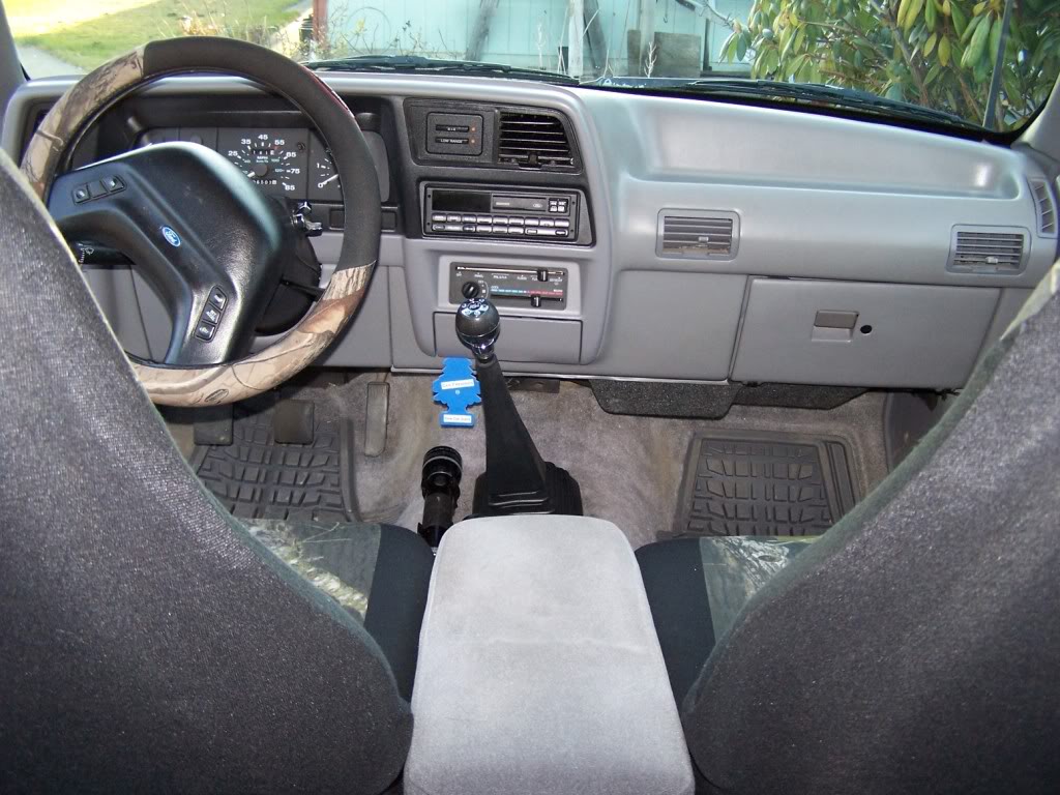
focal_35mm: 38
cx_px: 530
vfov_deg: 37.7
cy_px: 398
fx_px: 1164
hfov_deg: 49.0
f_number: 2.8
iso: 140
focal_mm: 6.3
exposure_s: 1/60
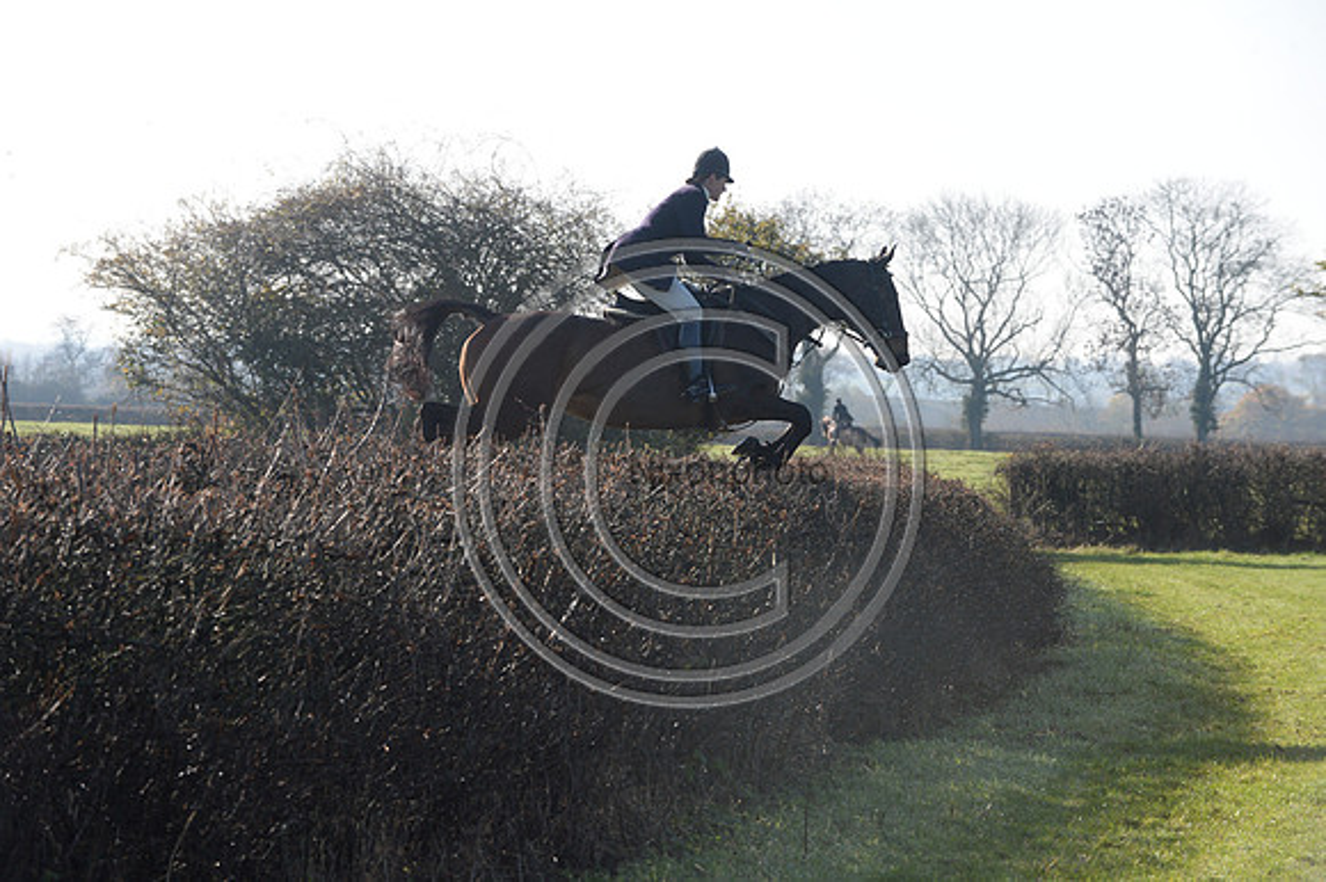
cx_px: 663
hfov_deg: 14.7
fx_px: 5154
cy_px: 441
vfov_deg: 9.8
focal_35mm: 140
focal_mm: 140
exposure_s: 1/1250
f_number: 7.1
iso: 1000
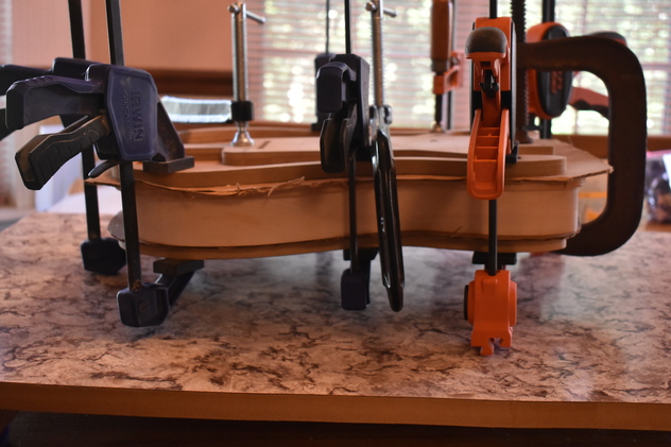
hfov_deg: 39.9
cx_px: 361
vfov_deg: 27.2
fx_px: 924
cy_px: 200
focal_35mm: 50
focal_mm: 29
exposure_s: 1/50
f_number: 4.2
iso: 2000
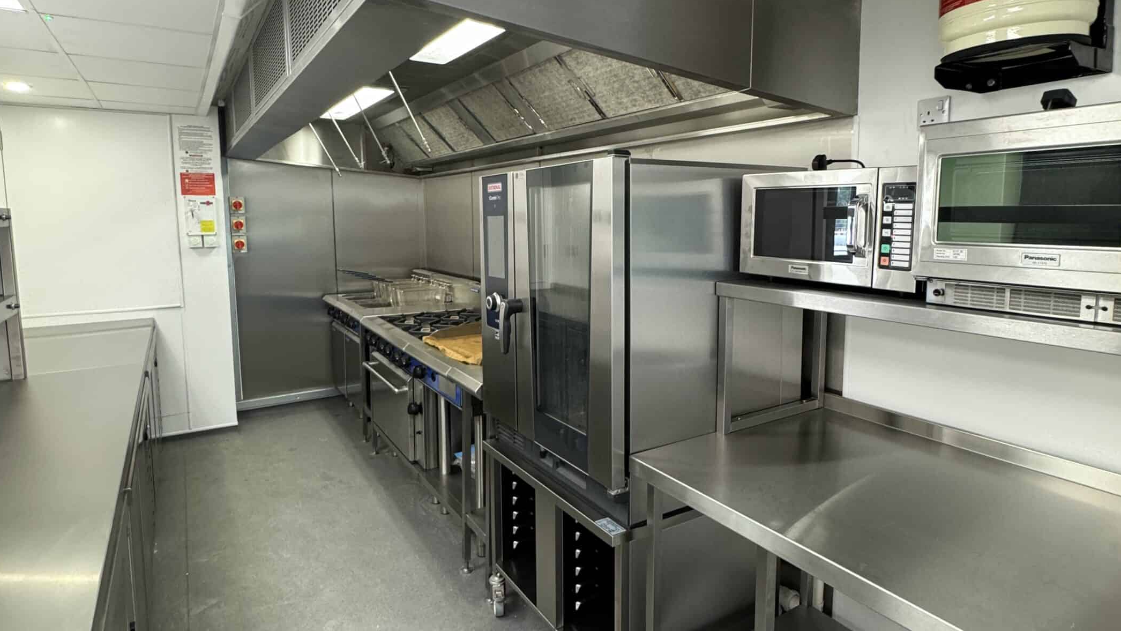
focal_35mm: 21
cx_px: 565
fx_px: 624
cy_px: 279
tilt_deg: -6.5
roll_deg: -0.2
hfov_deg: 83.8
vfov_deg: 53.5
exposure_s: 1/50
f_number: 2.2
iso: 200
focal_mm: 2.22
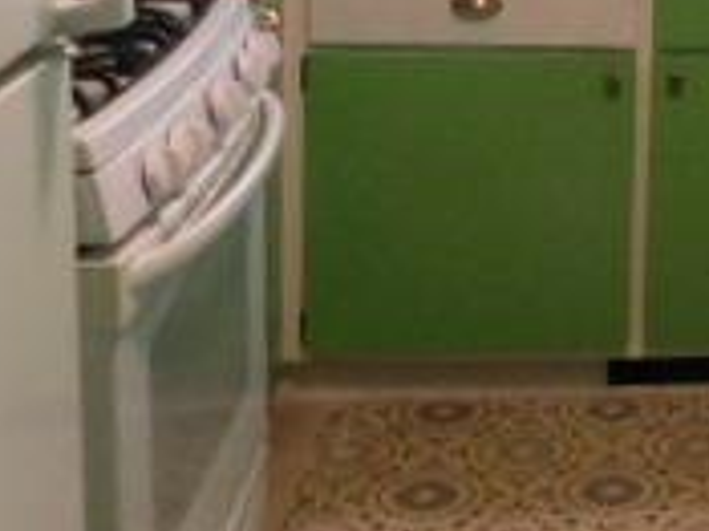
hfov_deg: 21.1
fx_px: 1719
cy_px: -211
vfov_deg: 16.3
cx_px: 932
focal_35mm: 84
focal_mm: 4
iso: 400
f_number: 3
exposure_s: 1/30
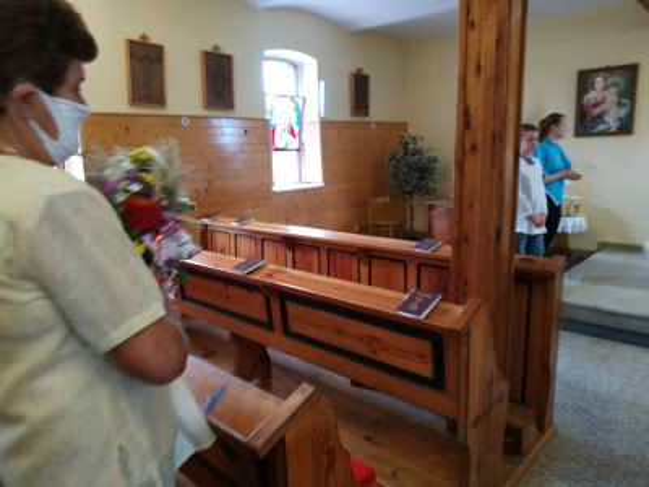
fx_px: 450
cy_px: 244
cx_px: 324
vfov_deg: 56.8
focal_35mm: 24
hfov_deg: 71.6
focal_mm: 3.94
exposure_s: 1/20
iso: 400
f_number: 1.9
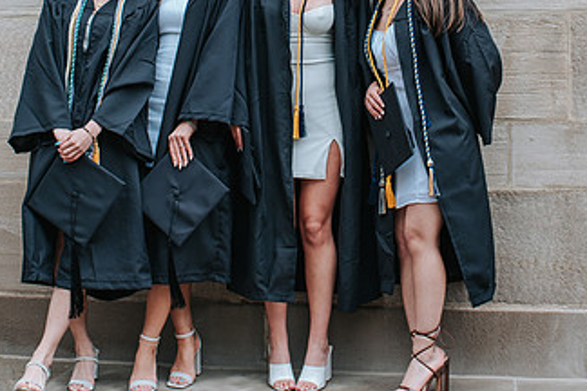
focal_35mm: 70
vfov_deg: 19.0
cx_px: 313
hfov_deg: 28.8
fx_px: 1141
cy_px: 22
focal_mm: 35
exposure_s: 1/320
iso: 200
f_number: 3.5
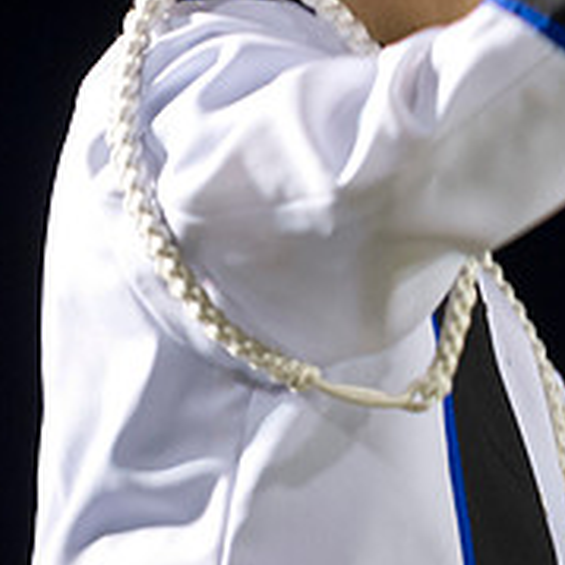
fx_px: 7885
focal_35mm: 427
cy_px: -9
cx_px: 666
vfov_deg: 4.1
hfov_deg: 4.1
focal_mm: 155
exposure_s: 1/125
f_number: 3.2
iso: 3200
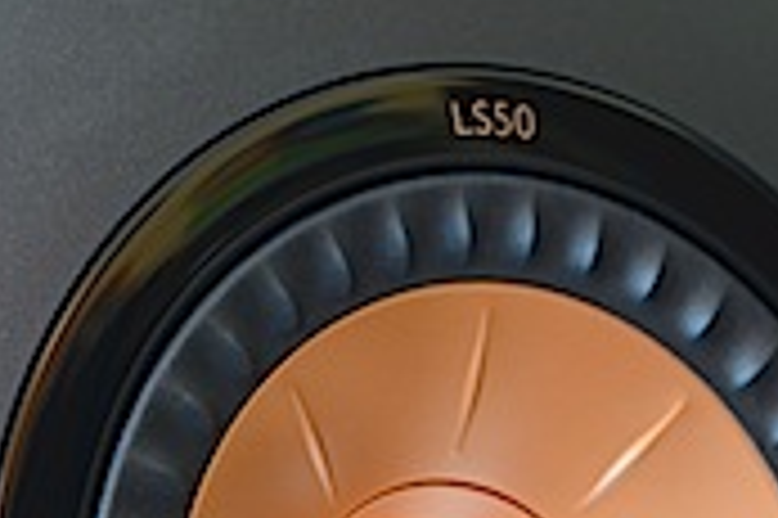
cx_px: 373
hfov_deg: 7.1
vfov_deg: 4.7
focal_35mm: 291
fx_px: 6283
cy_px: 667
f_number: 8
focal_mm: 105
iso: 100
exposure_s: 5
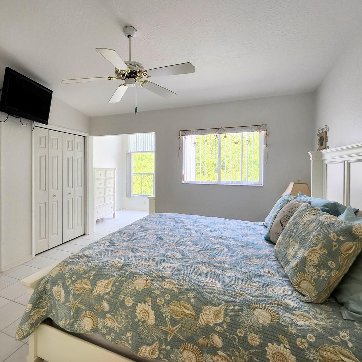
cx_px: 151
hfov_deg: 83.3
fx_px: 201
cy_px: 170
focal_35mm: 17
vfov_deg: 83.9
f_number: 2.2
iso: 64
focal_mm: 1.74
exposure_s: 1/60
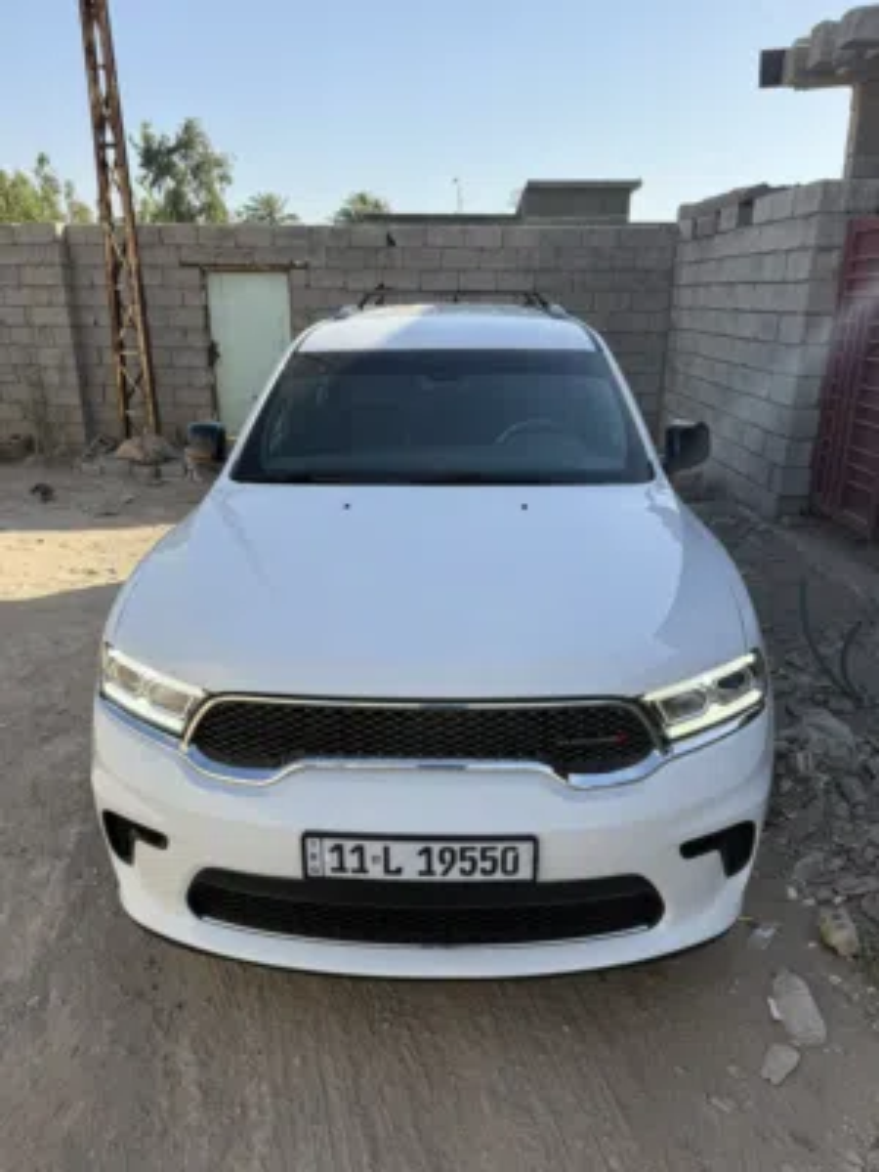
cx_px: 440
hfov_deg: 56.8
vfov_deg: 71.6
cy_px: 586
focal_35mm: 24
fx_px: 813
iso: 80
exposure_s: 1/2525
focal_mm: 6.76
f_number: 1.78
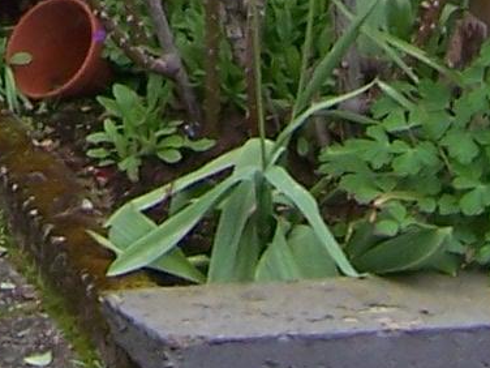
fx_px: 3199
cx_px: -238
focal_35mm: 226
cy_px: -843
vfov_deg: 6.0
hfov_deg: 8.6
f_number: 3.4
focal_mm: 5.5
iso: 80
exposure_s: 1/180
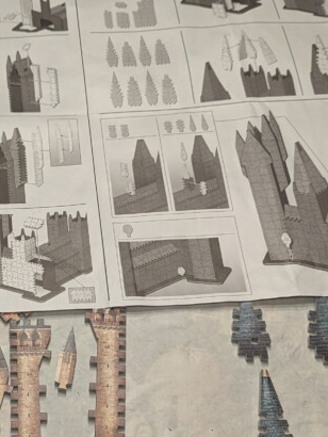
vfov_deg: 32.0
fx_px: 757
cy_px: 271
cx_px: 15
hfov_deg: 23.6
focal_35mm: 60
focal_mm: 6.81
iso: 353
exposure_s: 1/192
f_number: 1.85
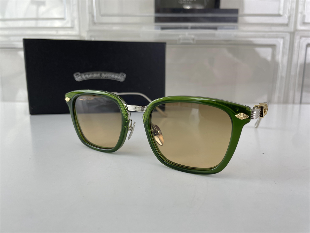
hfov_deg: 67.3
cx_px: 155
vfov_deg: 53.1
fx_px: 233
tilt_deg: -11.6
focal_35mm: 26
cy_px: 116
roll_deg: +0.0
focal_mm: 4.2
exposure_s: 1/183
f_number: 1.6
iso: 32
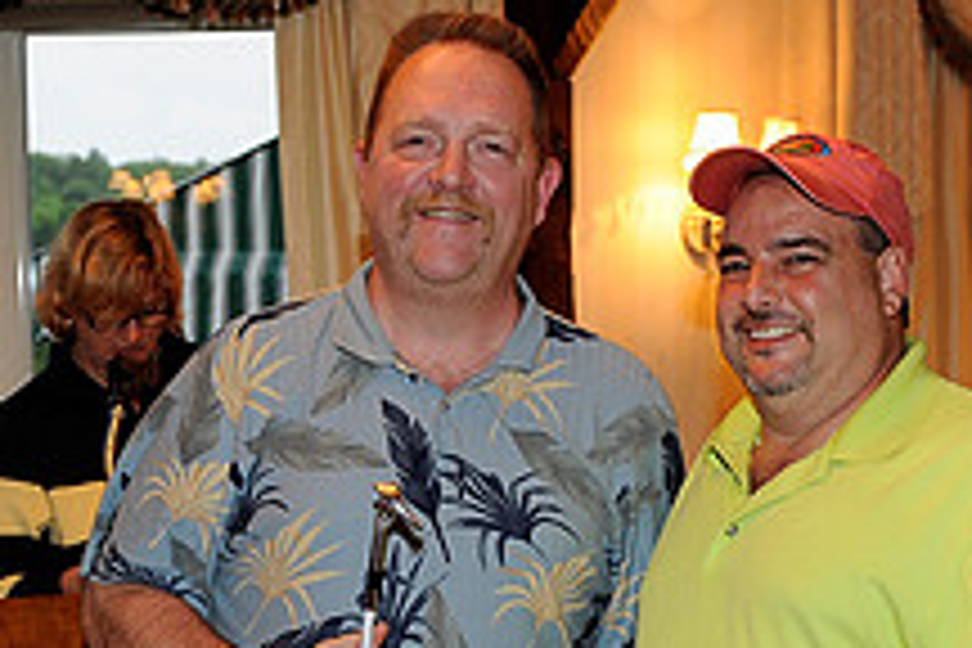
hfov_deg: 23.6
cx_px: 432
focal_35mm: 86
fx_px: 2322
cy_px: 567
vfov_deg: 15.7
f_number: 4
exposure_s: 1/50
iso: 400
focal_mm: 32
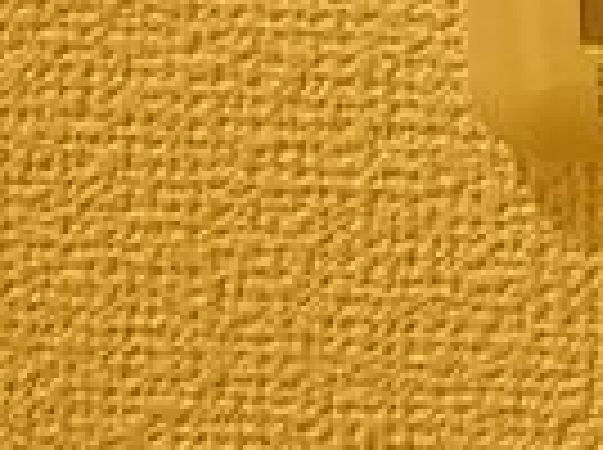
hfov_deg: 21.7
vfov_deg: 16.6
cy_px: -450
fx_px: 1165
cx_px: 1008
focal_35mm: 67
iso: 2000
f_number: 5.6
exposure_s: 1/60
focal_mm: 7
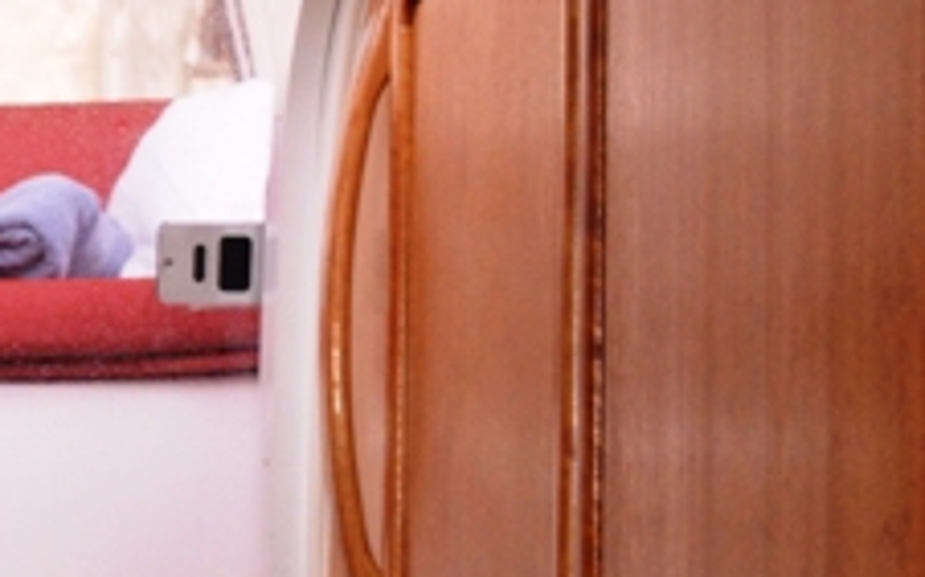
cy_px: 205
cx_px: -438
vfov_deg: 9.3
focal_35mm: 140
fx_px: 3528
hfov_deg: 14.0
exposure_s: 1/200
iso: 720
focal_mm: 23
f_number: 3.8
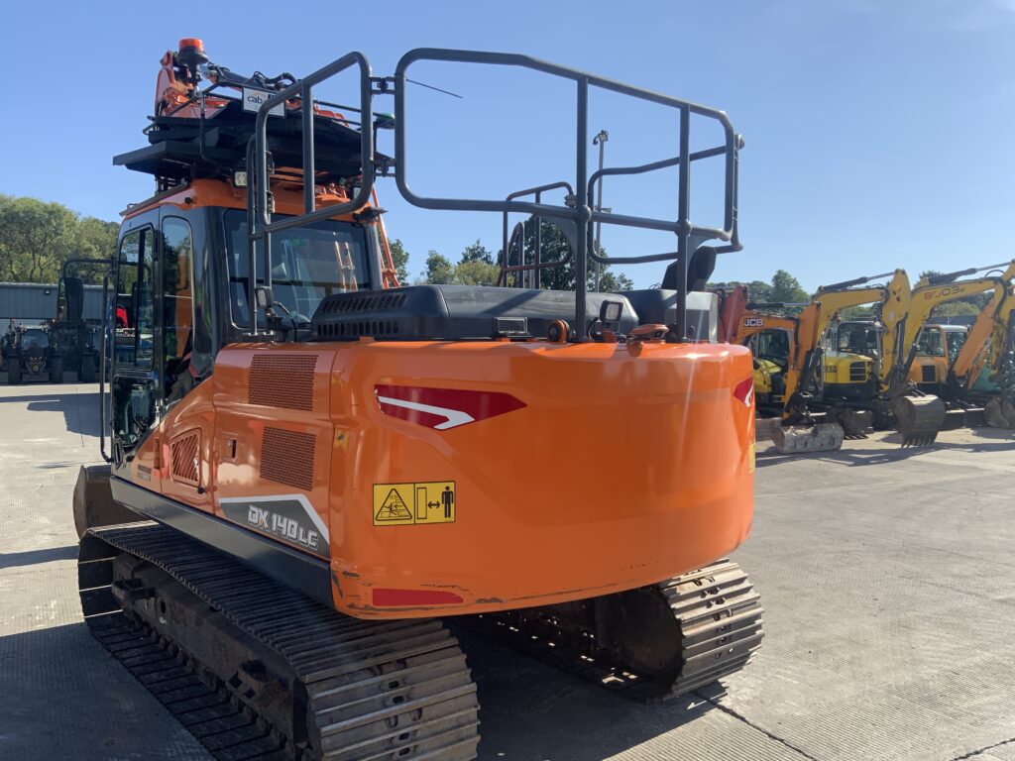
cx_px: 508
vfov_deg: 48.2
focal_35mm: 29
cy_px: 380
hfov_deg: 61.7
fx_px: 850
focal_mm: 3
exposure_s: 1/1534
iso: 16
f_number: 1.8
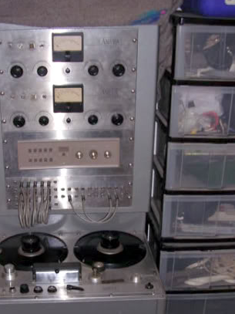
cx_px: 80
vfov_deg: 33.8
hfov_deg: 26.0
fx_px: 507
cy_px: 227
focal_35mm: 56
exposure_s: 1/60.1
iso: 100
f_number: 2.8
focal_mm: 5.8
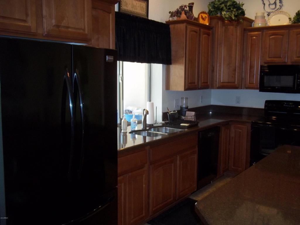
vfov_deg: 39.7
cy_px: 112
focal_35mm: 36
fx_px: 312
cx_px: 150
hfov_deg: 51.4
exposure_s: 1/30
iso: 160
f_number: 3.1
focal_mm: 6.5
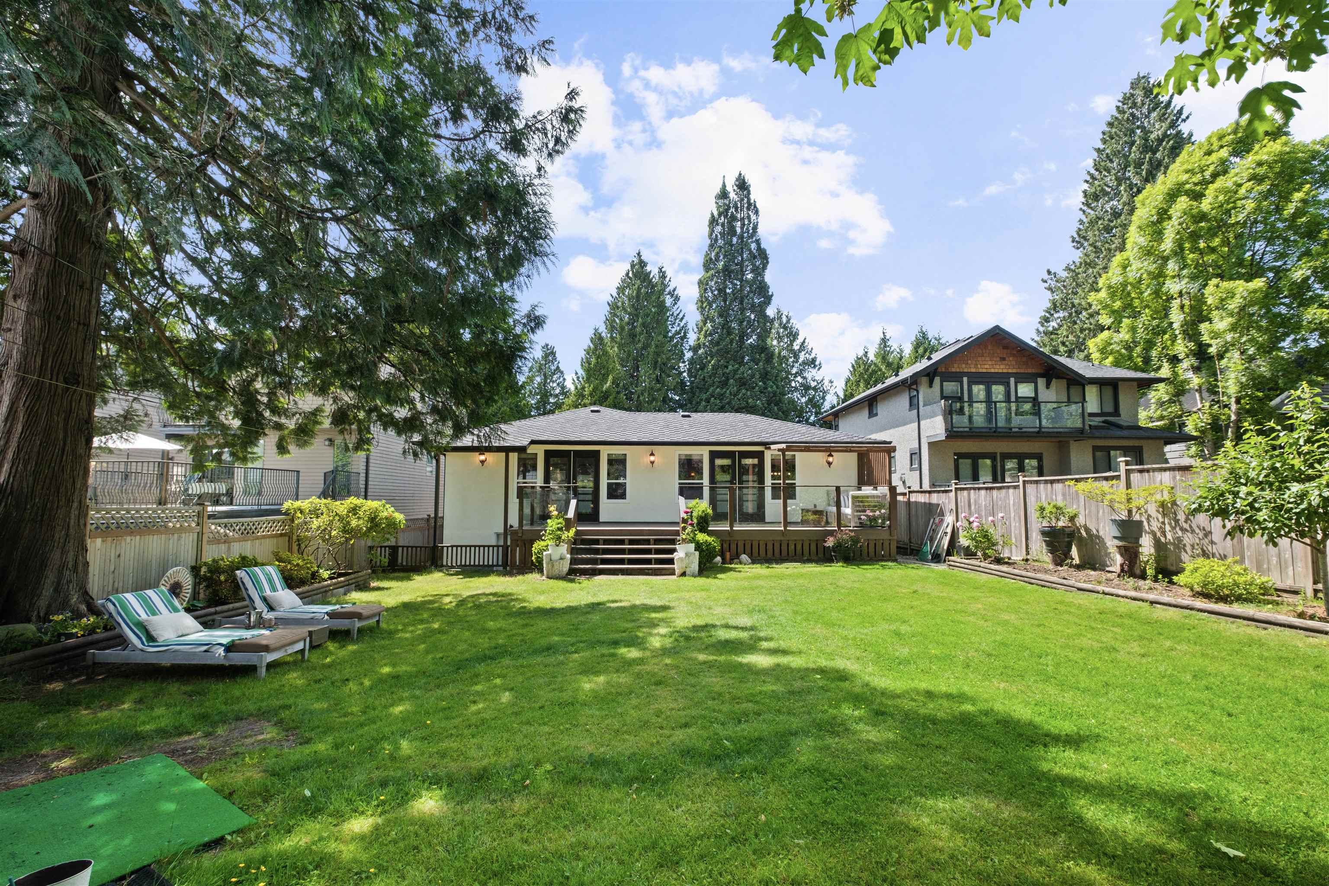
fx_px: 554
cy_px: 443
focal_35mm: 15
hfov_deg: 100.4
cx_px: 664
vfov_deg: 77.3
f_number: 8
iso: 400
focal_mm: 10
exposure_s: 1/13
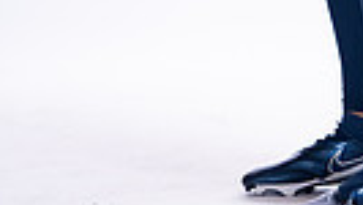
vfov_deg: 3.4
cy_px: -309
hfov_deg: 6.2
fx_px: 3352
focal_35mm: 348
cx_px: 292
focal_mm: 98
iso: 400
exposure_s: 1/250
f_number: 6.3
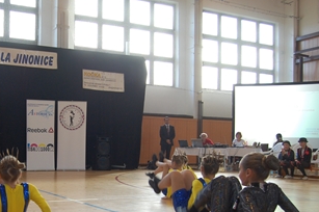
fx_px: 389
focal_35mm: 44
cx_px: 63
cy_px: 159
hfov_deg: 42.5
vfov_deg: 30.0
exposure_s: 1/100
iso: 400
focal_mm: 18
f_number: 5
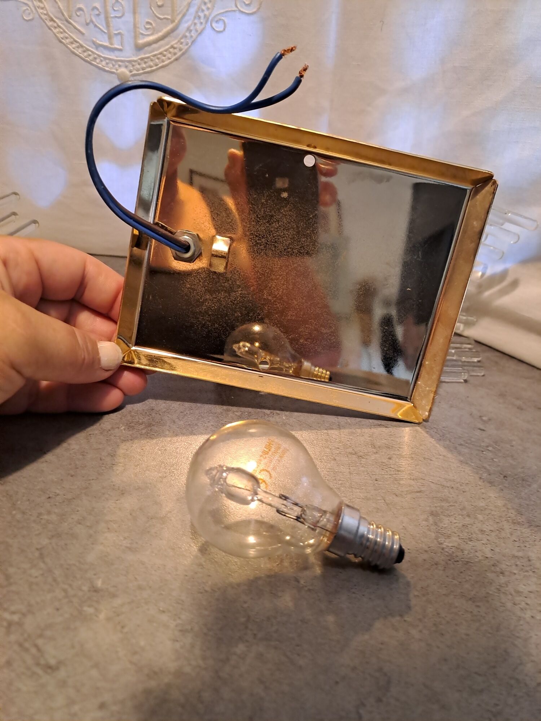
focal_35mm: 25
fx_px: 521
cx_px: 270
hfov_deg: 54.9
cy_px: 360
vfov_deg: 69.4
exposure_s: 1/25
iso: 320
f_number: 1.8
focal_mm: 4.65
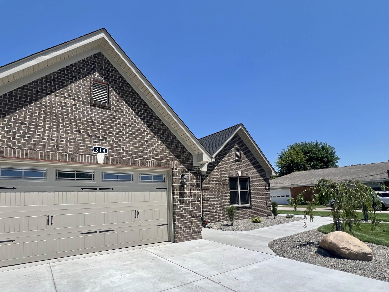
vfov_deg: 73.4
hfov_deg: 89.9
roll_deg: +2.4
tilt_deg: +3.2
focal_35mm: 17
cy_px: 183
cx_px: 156
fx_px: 191
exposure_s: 1/2096
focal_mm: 1.57
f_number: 1.8
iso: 32
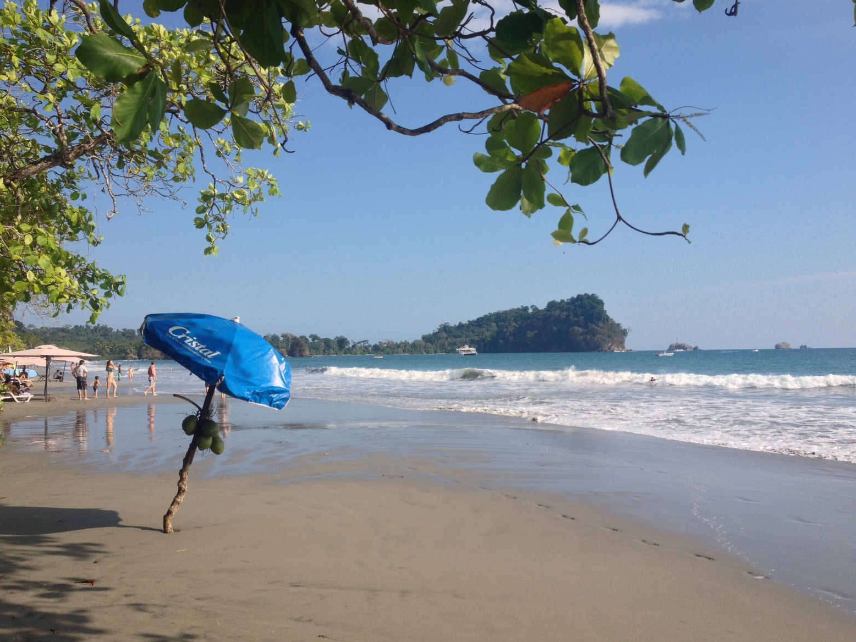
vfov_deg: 39.7
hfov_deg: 51.4
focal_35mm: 36
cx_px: 425
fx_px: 890
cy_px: 325
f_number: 2.4
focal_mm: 4.28
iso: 50
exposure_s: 1/1783
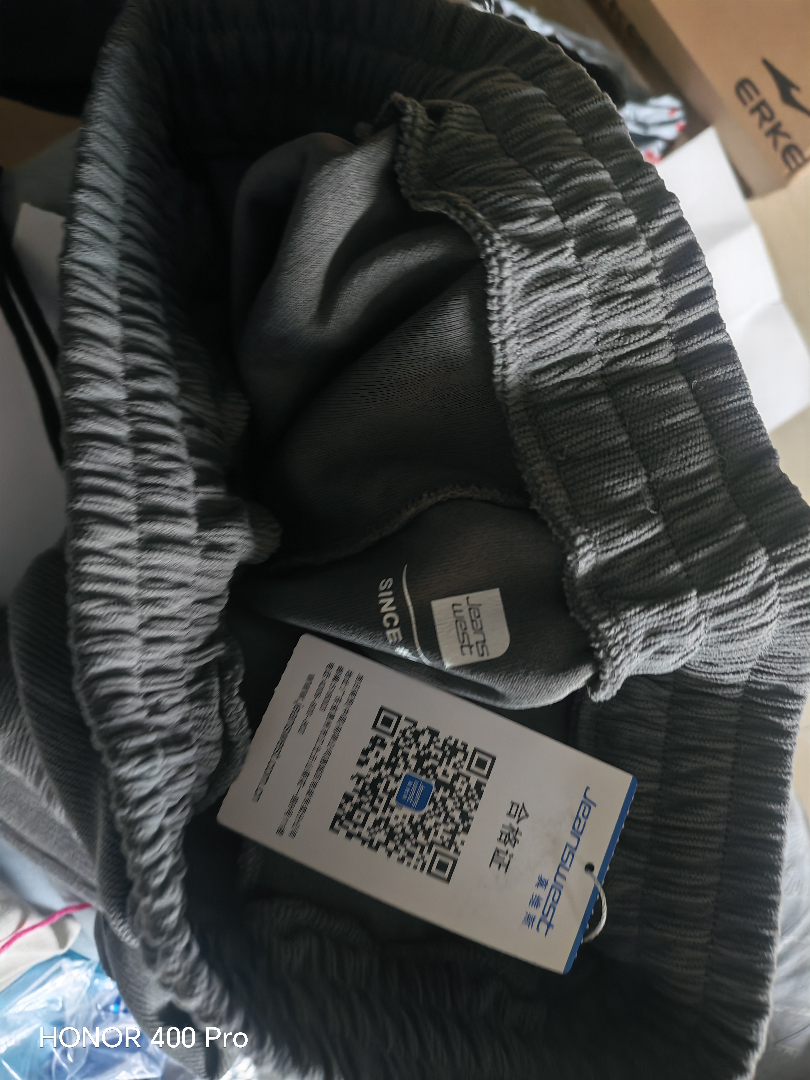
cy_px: 540
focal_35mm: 24
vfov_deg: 71.6
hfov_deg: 56.8
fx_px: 749
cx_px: 405
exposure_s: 1/20
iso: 3200
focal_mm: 6.12
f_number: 1.9
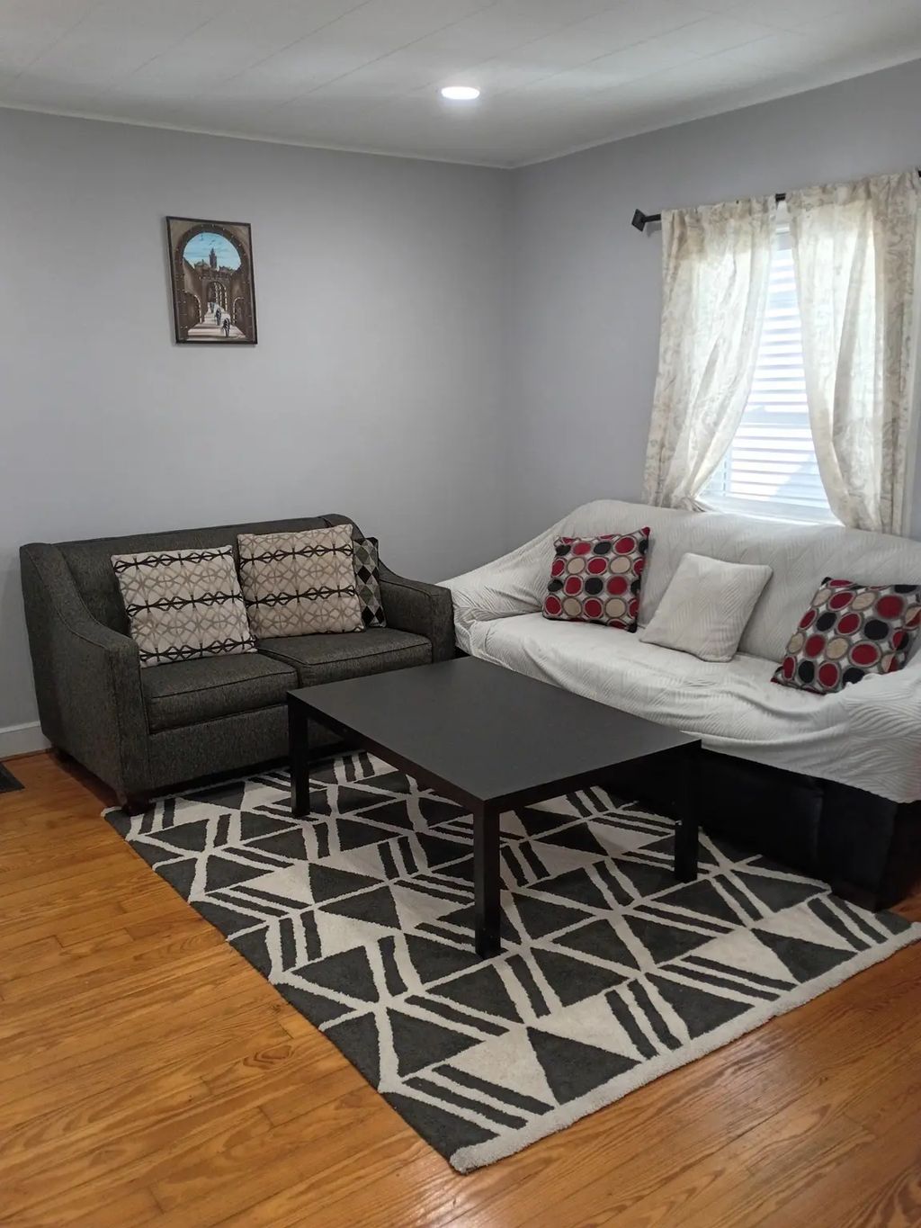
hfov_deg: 48.2
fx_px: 1029
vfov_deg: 61.7
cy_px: 614
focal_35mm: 29
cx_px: 460
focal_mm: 4.27
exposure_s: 1/60
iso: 391
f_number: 1.8
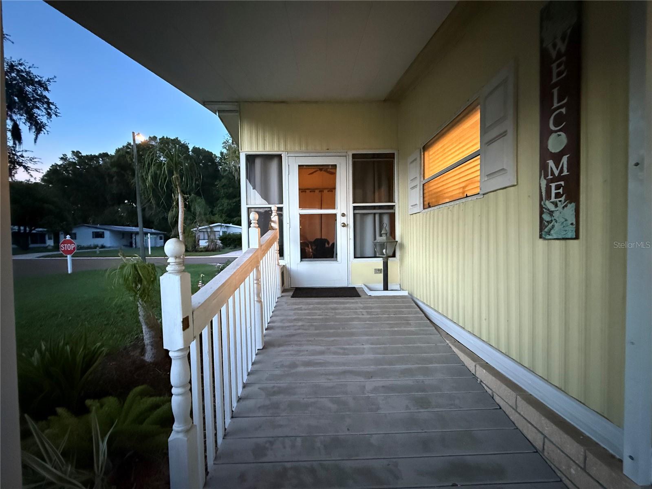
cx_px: 326
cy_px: 244
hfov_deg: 102.1
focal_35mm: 14
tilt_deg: -0.9
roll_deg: +0.8
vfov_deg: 85.7
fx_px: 264
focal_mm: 2.22
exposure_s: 1/40
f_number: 2.2
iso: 1250
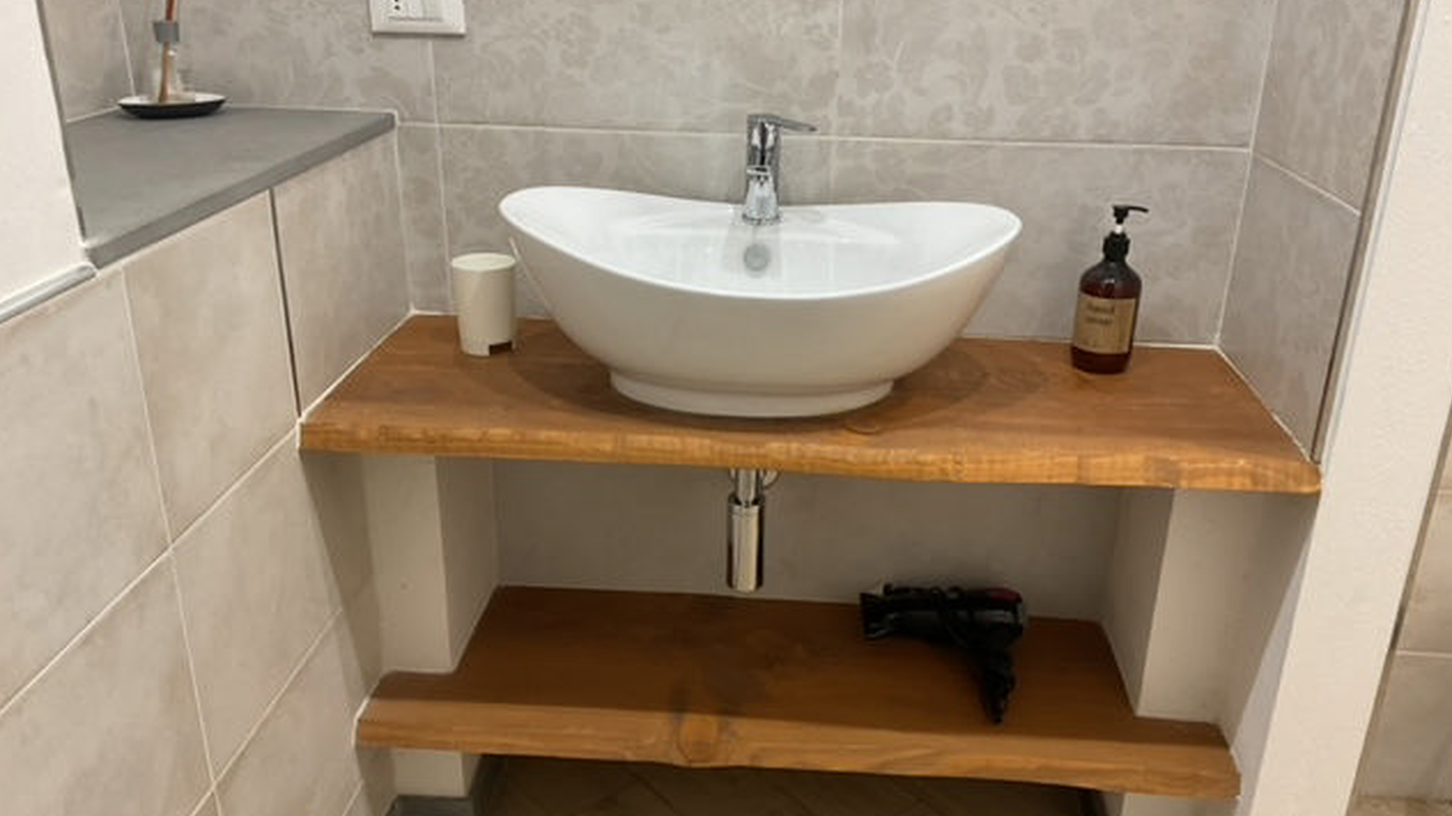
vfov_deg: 36.6
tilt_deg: -22.2
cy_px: 409
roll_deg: -2.1
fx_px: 1232
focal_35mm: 32
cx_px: 728
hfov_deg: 61.0
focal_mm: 3
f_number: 1.8
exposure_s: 1/50
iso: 100
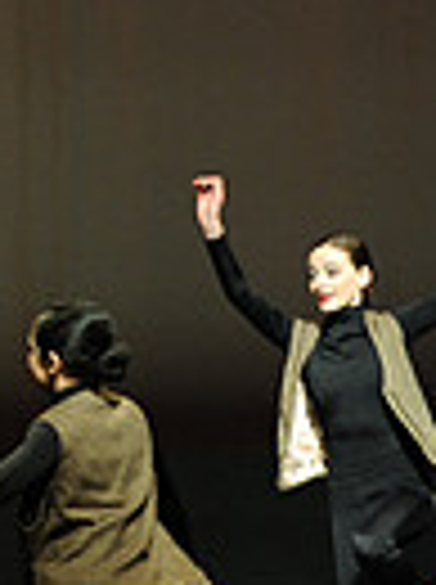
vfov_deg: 4.2
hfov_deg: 3.1
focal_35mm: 473
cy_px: 468
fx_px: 7970
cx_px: -697
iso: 2500
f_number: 2.8
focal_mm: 110
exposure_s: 1/320
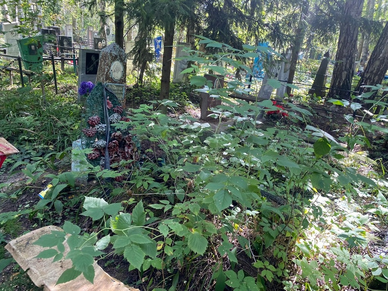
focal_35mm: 26
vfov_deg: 53.1
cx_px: 194
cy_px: 146
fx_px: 291
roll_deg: -8.0
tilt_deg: -21.1
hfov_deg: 67.3
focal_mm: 4.25
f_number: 1.8
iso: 125
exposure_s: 1/113
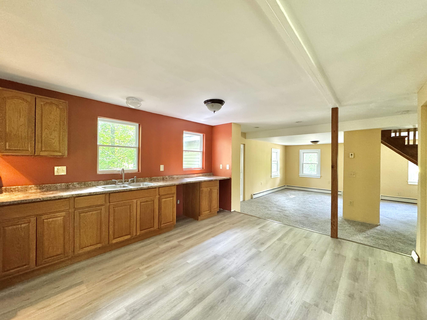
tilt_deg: -0.2
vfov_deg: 85.7
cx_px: 214
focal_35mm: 14
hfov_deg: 102.1
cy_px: 160
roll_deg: +0.2
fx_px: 173
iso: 400
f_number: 2.2
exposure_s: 1/60
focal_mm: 2.22
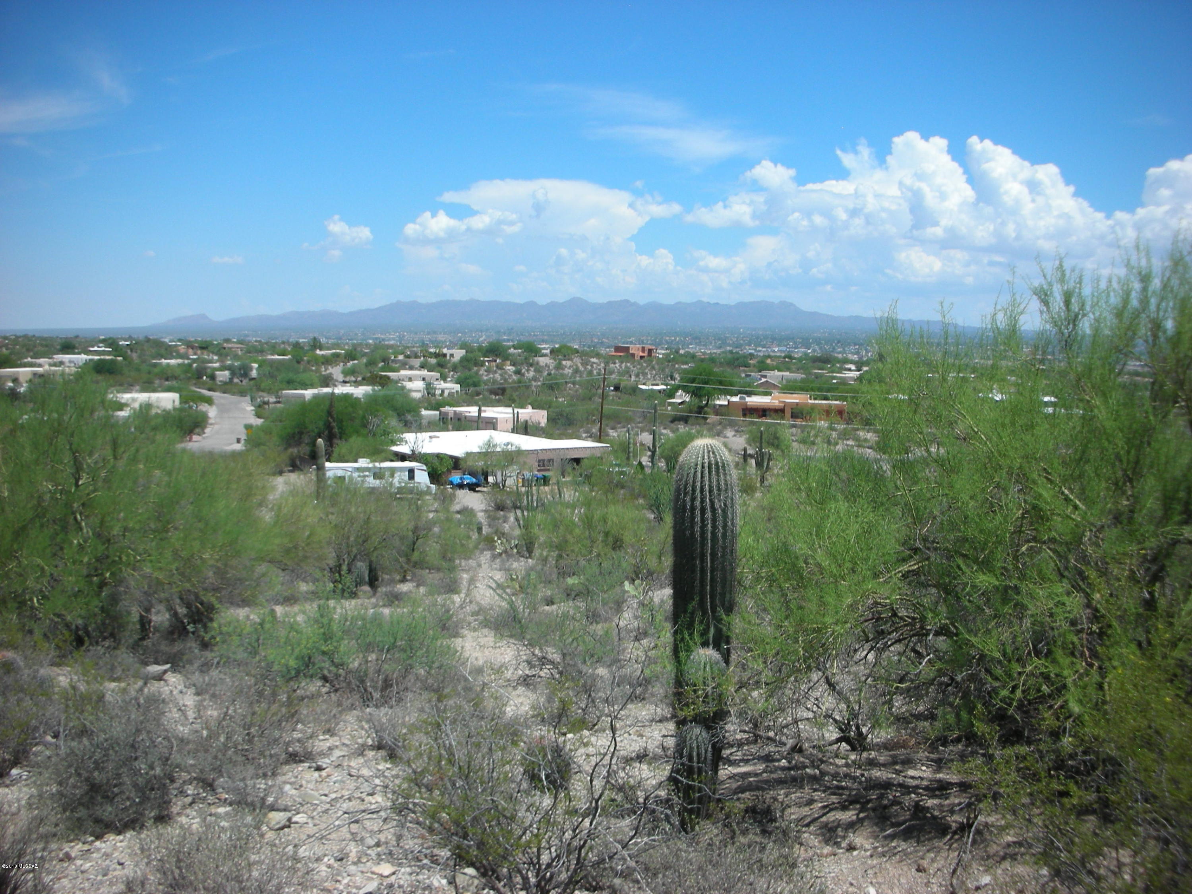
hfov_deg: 52.6
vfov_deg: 40.7
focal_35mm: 35
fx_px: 1205
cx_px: 596
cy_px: 447
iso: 50
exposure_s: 1/113
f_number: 8.5
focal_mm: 5.8
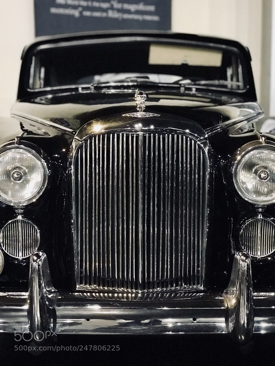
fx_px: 604
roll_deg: +1.6
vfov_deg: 33.8
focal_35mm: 57
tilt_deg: -6.7
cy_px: 183
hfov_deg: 25.7
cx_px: 138
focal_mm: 6.6
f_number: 2.8
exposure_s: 1/50
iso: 1250
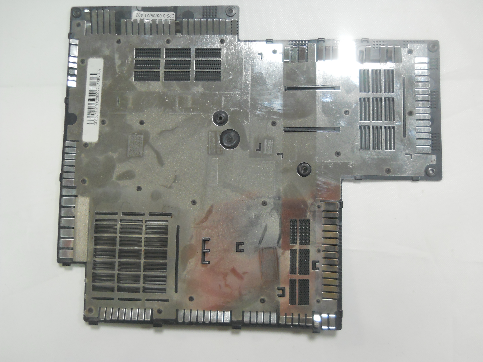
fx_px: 572
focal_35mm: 41
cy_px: 181
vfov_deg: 35.1
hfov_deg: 45.8
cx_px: 242
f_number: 3.1
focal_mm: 6.72
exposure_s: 1/30
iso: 400
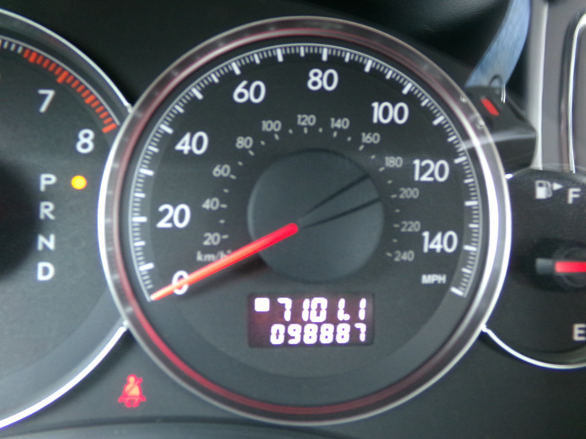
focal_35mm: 24
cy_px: 220
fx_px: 406
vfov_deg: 56.8
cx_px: 293
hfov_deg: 71.6
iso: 433
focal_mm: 4.3
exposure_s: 1/17
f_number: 3.7
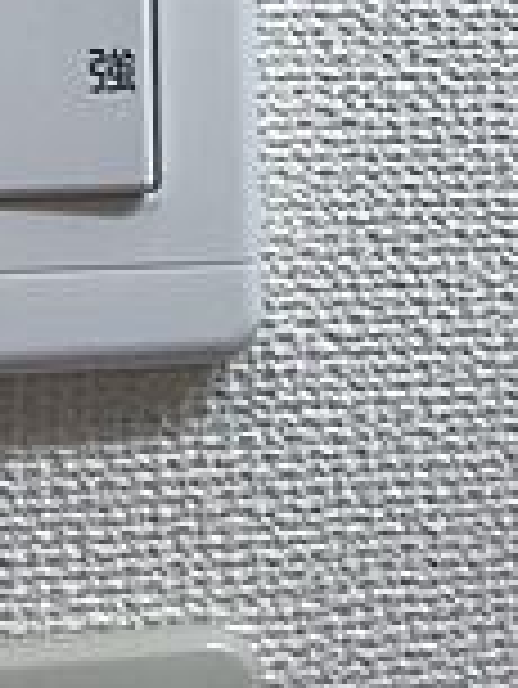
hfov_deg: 16.8
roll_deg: +1.4
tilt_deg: +3.8
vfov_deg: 21.5
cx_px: 261
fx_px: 1753
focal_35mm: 88
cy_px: 13
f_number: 1.8
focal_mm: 3.99
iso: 25
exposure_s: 1/100
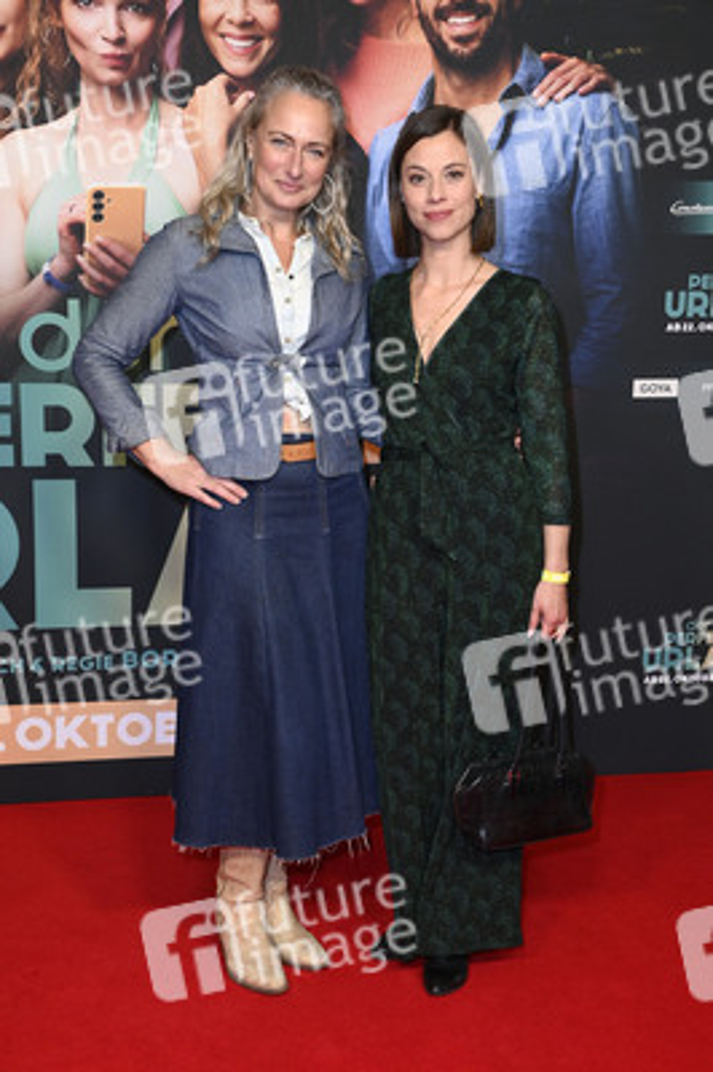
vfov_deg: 41.1
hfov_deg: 28.0
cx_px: 356
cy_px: 536
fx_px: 1428
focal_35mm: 48
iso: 1600
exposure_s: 1/200
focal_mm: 48
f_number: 5.6
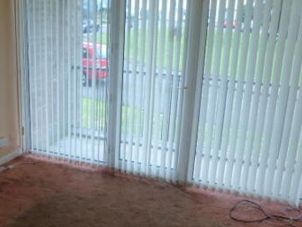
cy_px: 122
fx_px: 358
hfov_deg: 44.8
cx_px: 93
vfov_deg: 35.1
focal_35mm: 41
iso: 320
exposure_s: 1/60
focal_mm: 4.3
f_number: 3.3
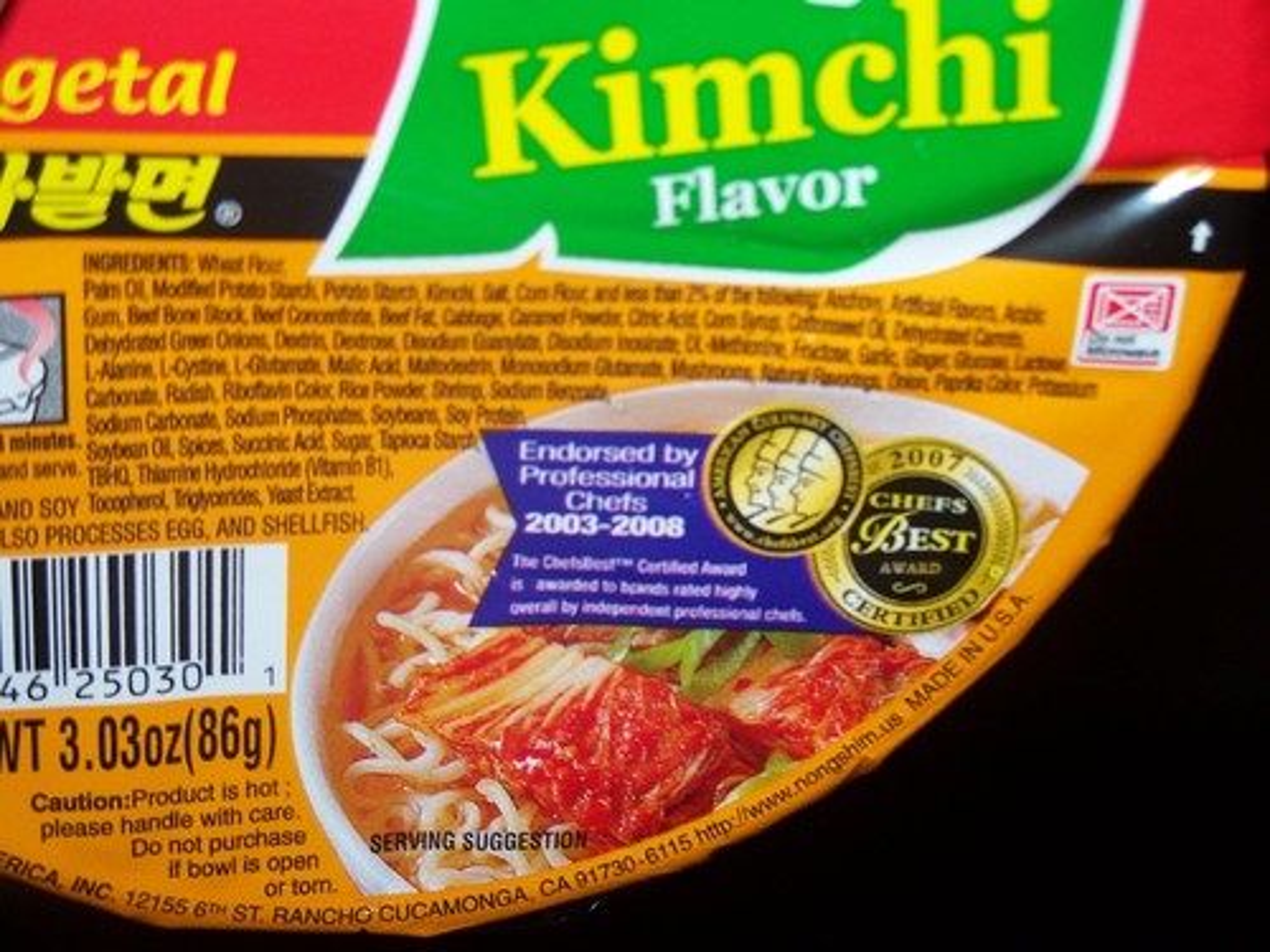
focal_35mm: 70
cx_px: 635
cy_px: 476
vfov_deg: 21.0
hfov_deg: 27.8
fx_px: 2568
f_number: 3.2
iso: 80
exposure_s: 1/100
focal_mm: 14.7
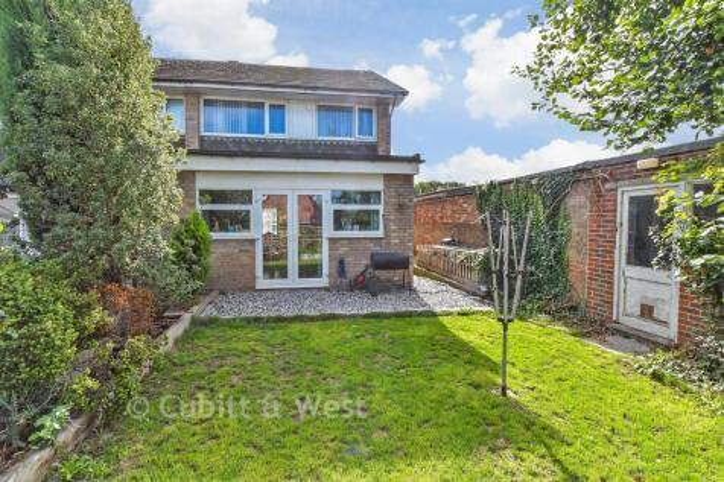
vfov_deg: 77.3
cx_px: 362
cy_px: 241
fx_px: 302
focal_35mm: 15
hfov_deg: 100.4
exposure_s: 1/250
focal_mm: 10
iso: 400
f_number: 8
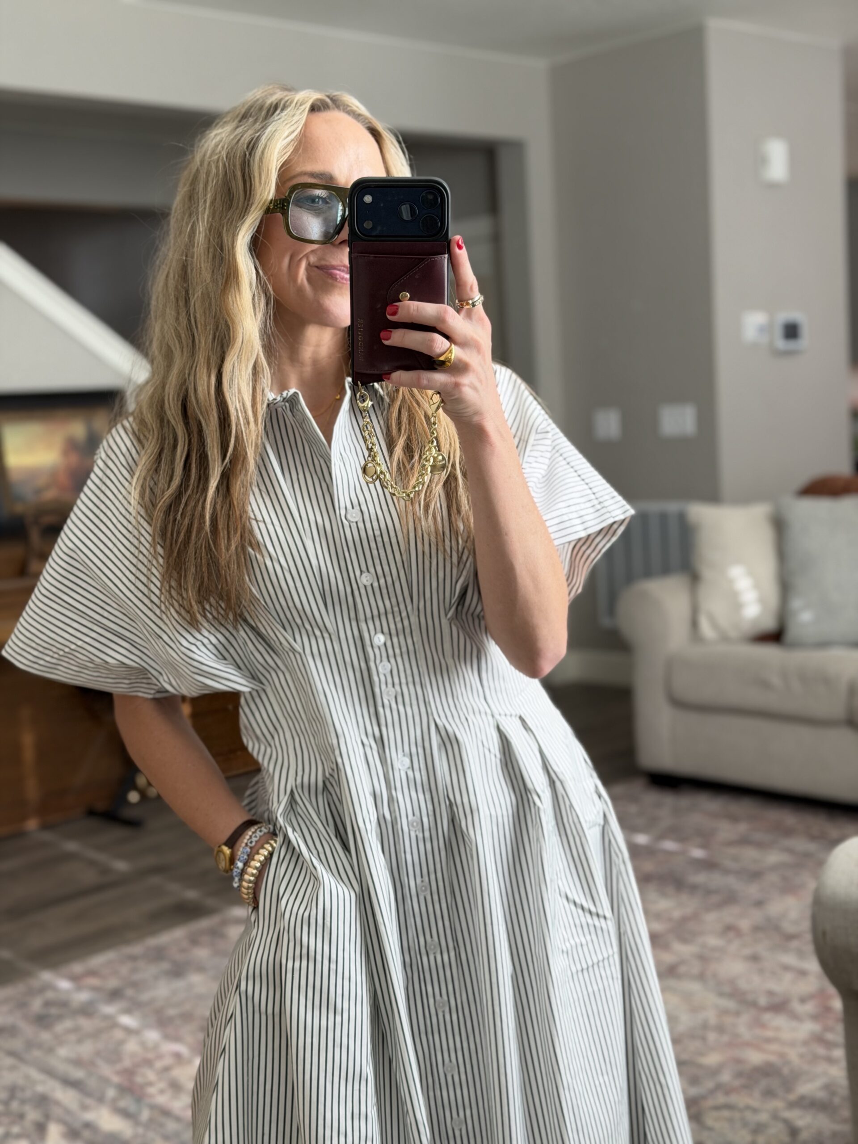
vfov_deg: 39.7
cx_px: 429
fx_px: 1586
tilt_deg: -18.1
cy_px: 572
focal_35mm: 48
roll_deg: +4.2
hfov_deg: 30.3
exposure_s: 1/60
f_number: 1.78
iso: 80
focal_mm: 6.76
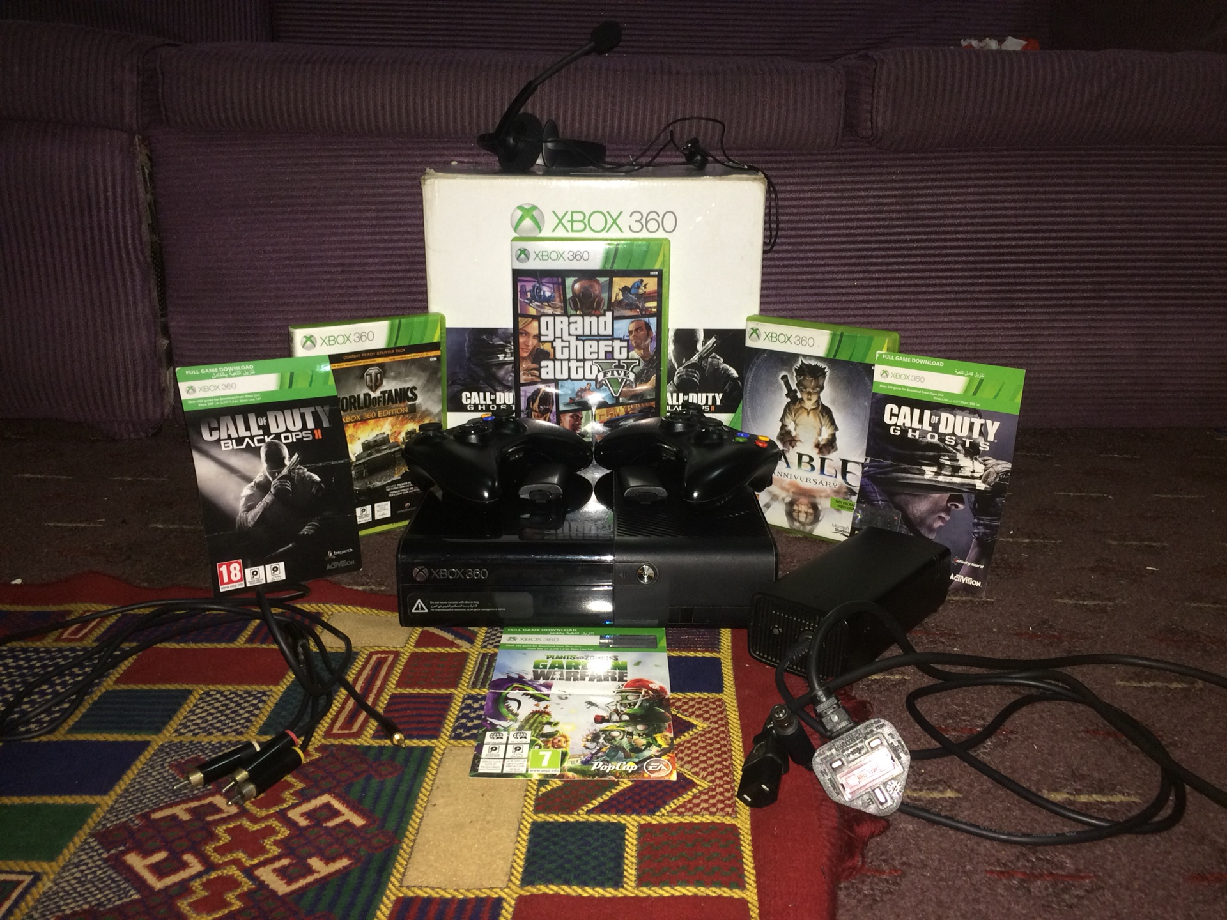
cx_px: 614
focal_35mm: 29
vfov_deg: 48.2
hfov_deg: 61.7
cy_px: 460
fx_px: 1028
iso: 125
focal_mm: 4.15
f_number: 2.2
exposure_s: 1/20
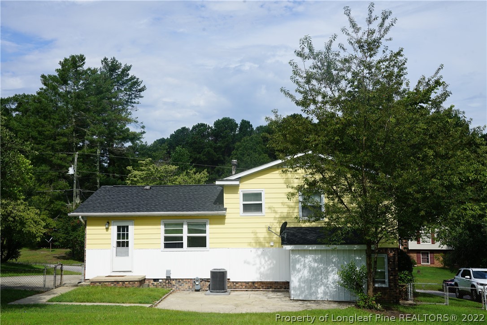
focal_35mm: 45
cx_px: 244
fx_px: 609
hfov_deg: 43.6
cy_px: 162
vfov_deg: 29.9
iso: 100
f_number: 11
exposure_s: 1/160
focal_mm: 45
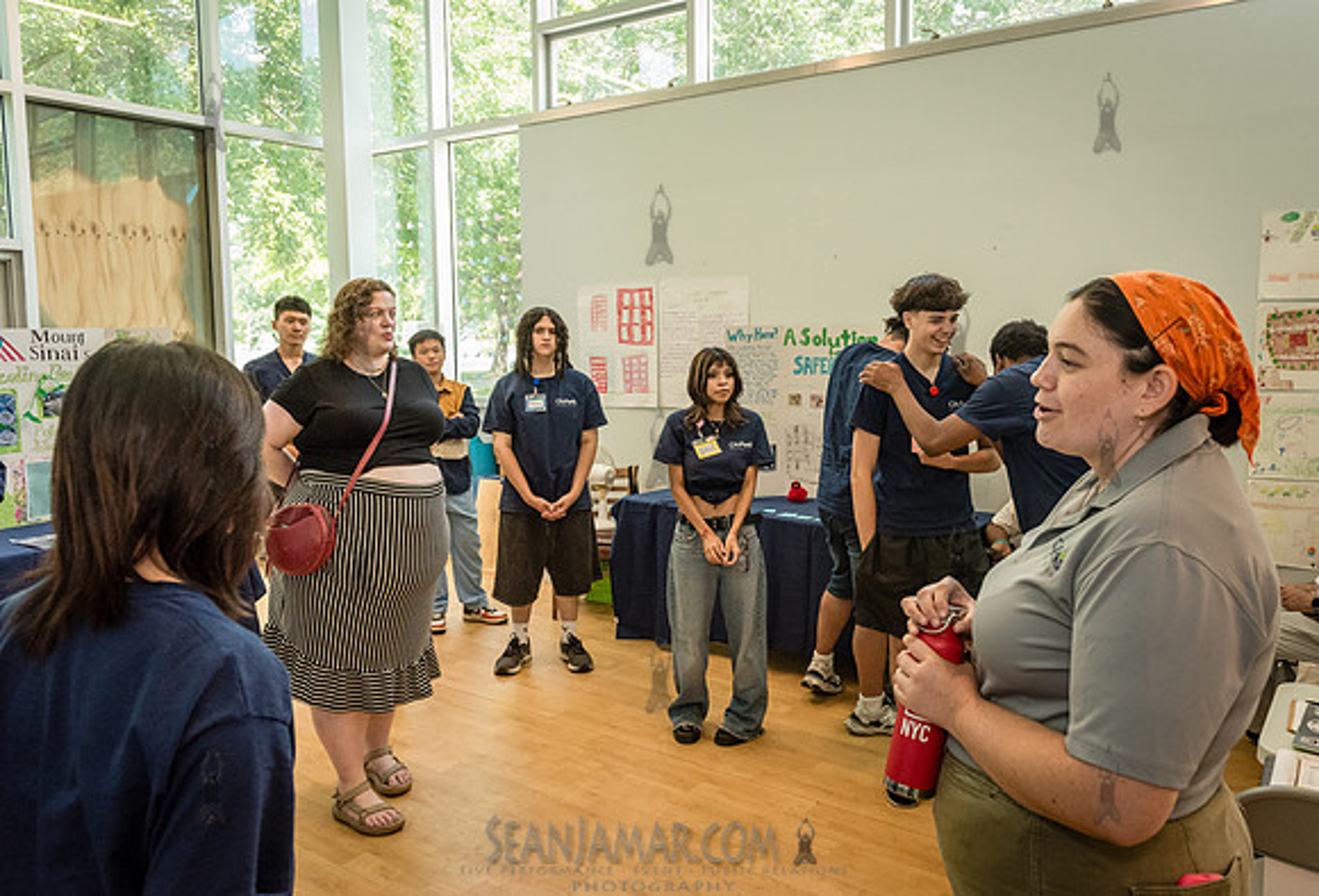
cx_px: 710
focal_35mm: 26
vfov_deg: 49.7
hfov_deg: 68.5
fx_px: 967
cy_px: 422
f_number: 4
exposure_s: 1/400
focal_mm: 24
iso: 2500
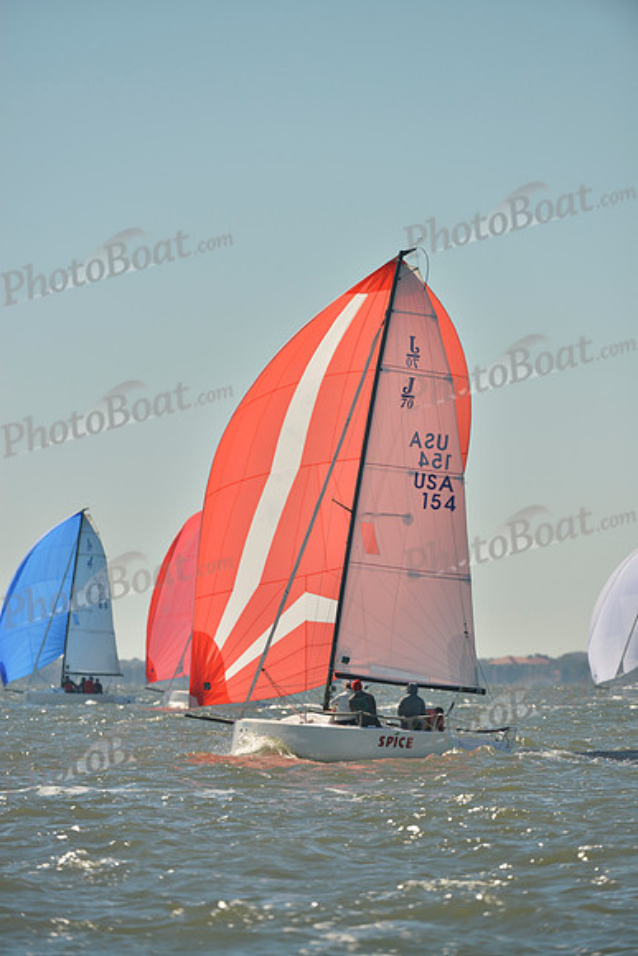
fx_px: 7438
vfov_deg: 7.4
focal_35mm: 280
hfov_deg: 4.9
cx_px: 319
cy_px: 478
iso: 200
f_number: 5
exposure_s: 1/2000
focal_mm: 280
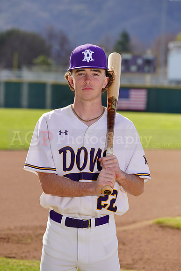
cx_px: 90
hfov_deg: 6.9
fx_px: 1492
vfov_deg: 10.4
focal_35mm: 198
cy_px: 136
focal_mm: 198
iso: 100
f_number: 8
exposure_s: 1/250
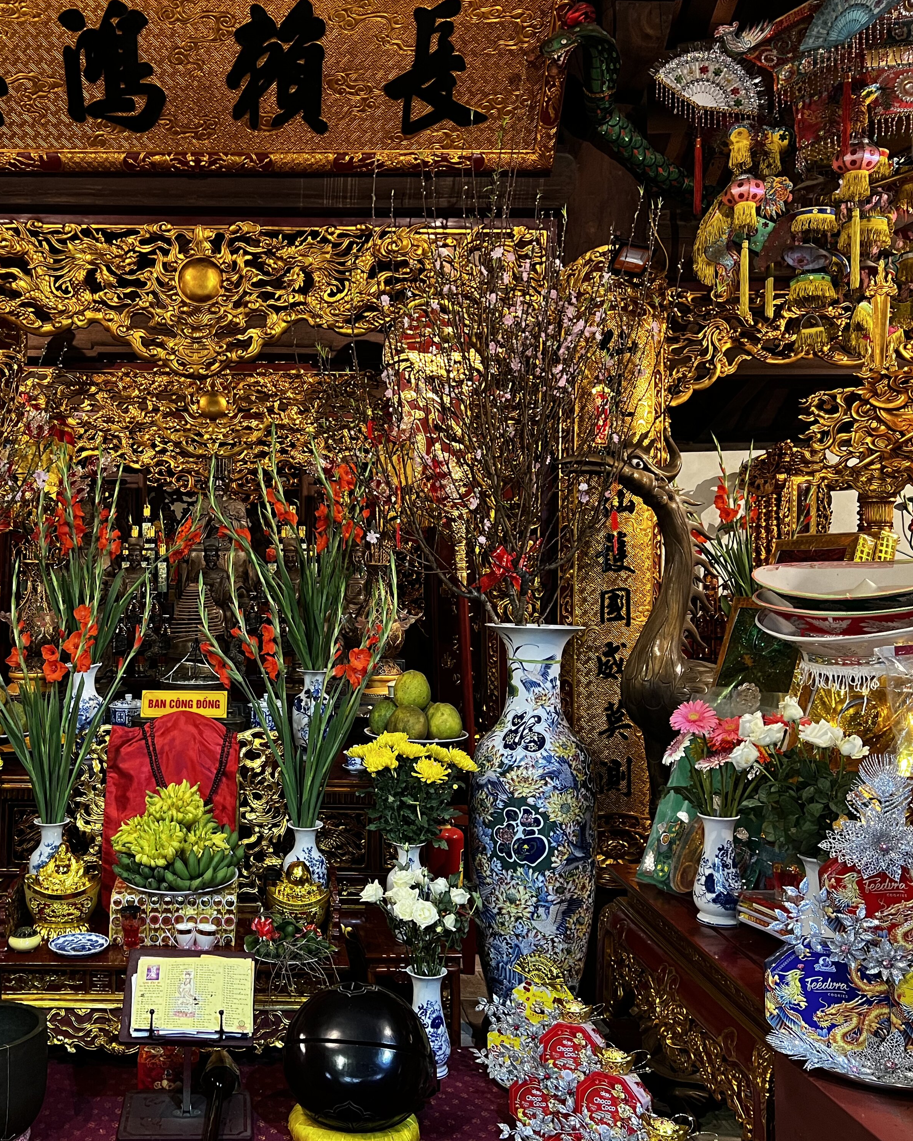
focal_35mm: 34
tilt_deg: -0.2
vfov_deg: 52.8
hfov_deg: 42.4
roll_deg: -0.2
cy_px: 572
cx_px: 259
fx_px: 1148
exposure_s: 1/33
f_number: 1.5
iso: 400
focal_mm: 5.7
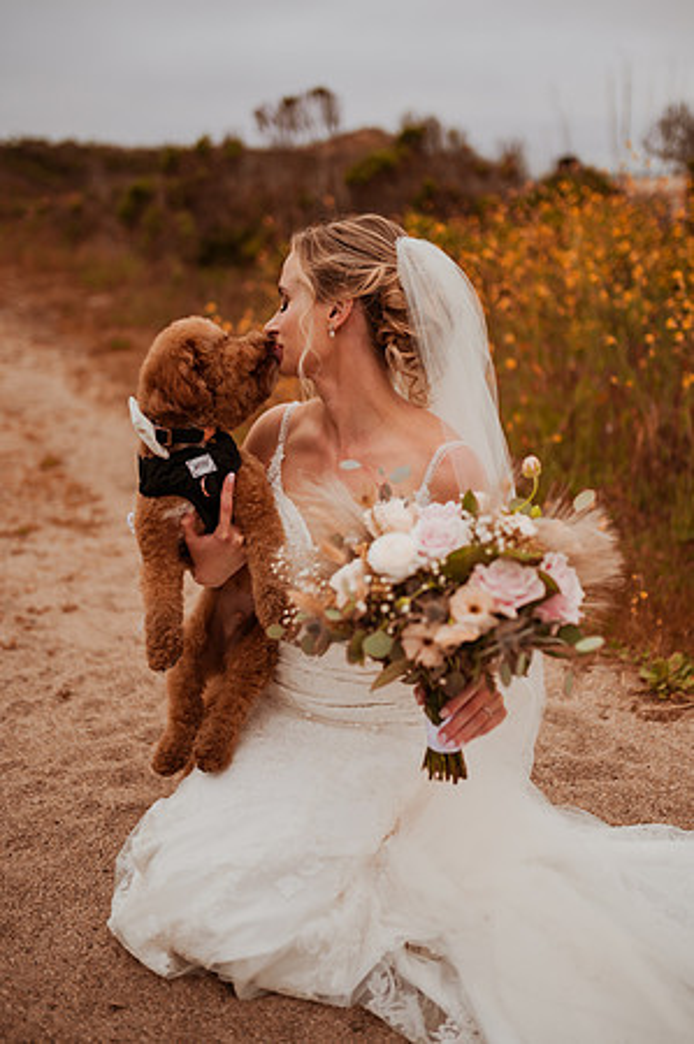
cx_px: 347
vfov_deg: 54.5
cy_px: 522
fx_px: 1014
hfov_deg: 37.8
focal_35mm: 35
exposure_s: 1/4000
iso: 500
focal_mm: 35
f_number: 1.6
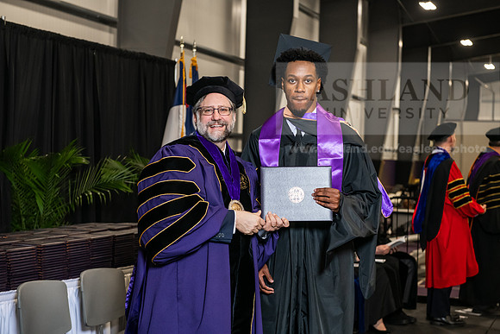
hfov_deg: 28.8
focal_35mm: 70
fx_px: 972
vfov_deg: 19.5
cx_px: 250
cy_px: 167
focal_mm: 70
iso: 2000
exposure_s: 1/200
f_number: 5
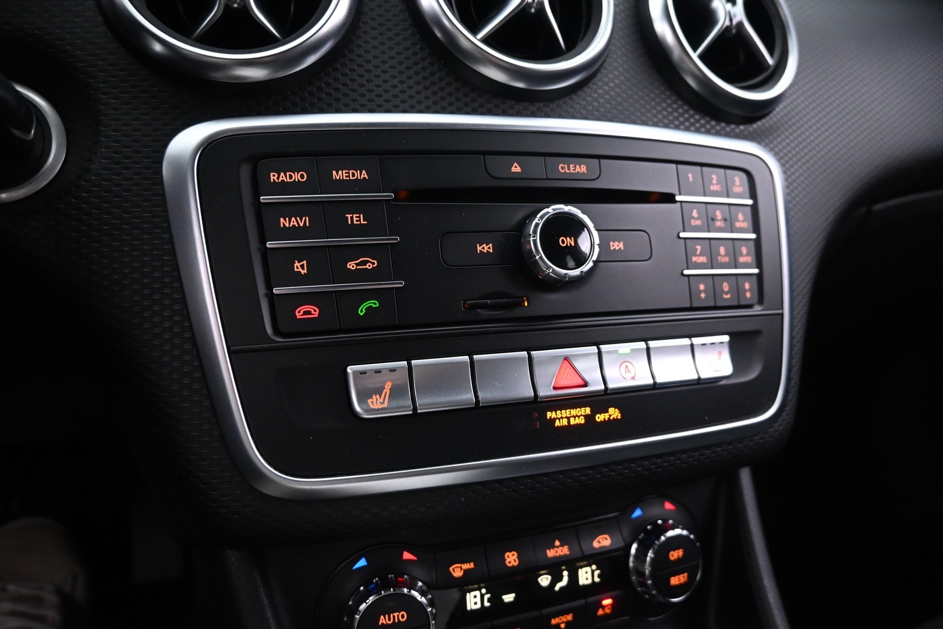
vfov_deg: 53.1
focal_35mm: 24
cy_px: 314
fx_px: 629
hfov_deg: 73.7
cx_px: 472
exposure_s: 1/25
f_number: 3.5
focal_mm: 16
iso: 3600
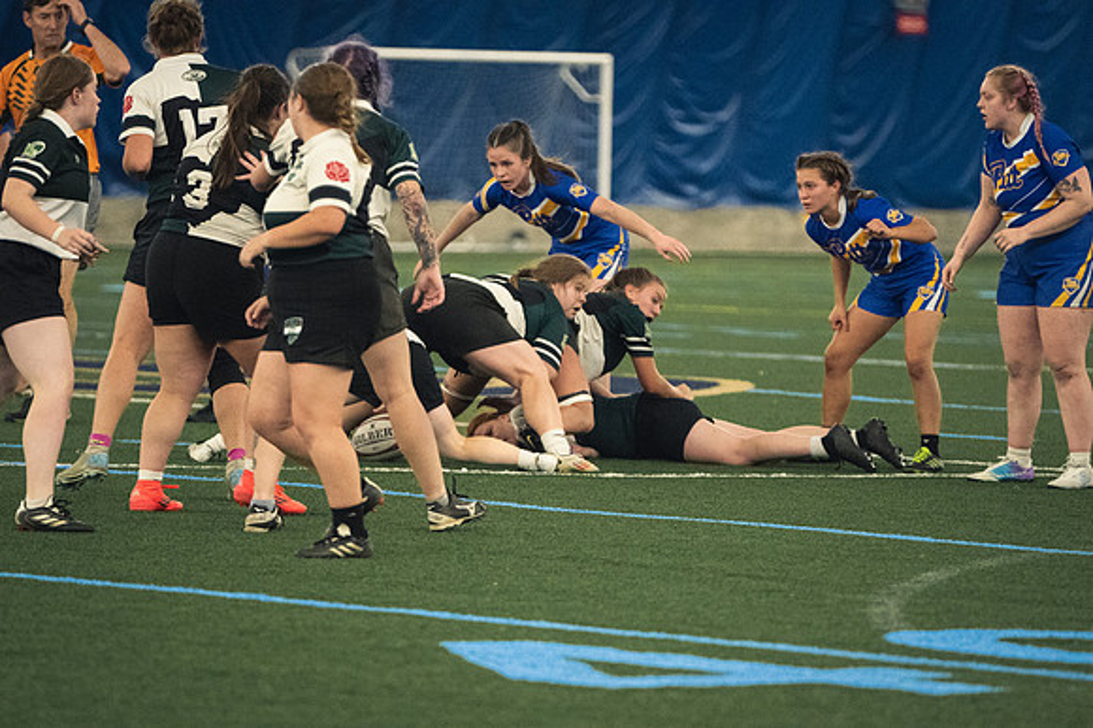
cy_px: 364
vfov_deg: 4.6
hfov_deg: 6.9
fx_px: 9103
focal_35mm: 300
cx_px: 546
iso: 9000
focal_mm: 200
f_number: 2.8
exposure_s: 1/500
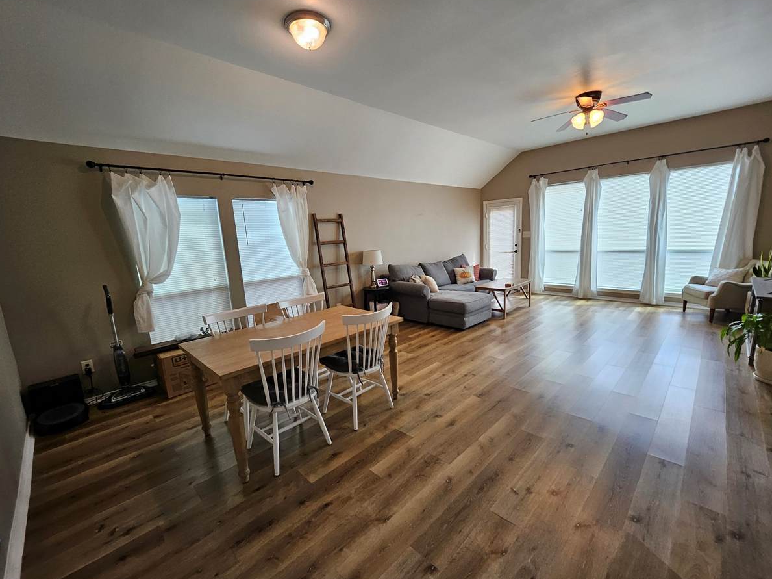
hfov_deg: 102.1
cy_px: 292
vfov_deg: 85.6
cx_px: 390
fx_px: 312
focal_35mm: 14
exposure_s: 1/60
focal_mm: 1.7
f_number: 2.2
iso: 125
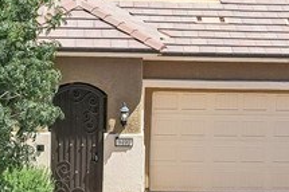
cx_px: 116
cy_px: -5
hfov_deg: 18.4
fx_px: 890
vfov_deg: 12.2
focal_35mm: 111
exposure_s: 1/1600
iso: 130
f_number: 2.8
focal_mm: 8.4
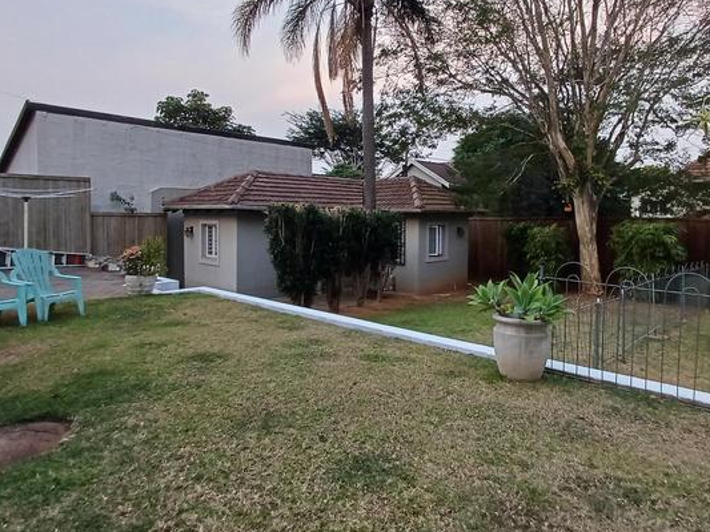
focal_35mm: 24
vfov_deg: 56.7
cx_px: 380
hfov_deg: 71.5
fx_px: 492
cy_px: 234
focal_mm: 1.64
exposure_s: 1/100
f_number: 2.2
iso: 100
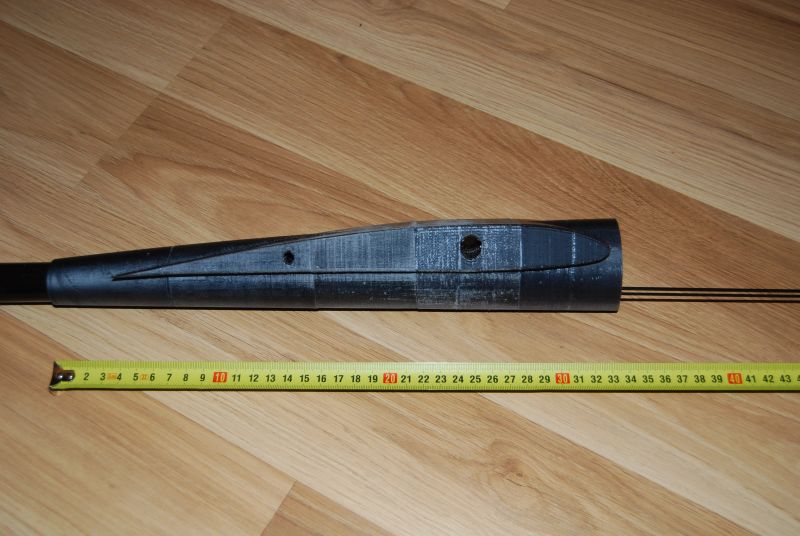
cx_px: 400
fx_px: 935
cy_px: 268
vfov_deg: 32.0
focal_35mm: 42
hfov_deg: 46.3
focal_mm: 28
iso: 200
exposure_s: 1/60
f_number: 4.2
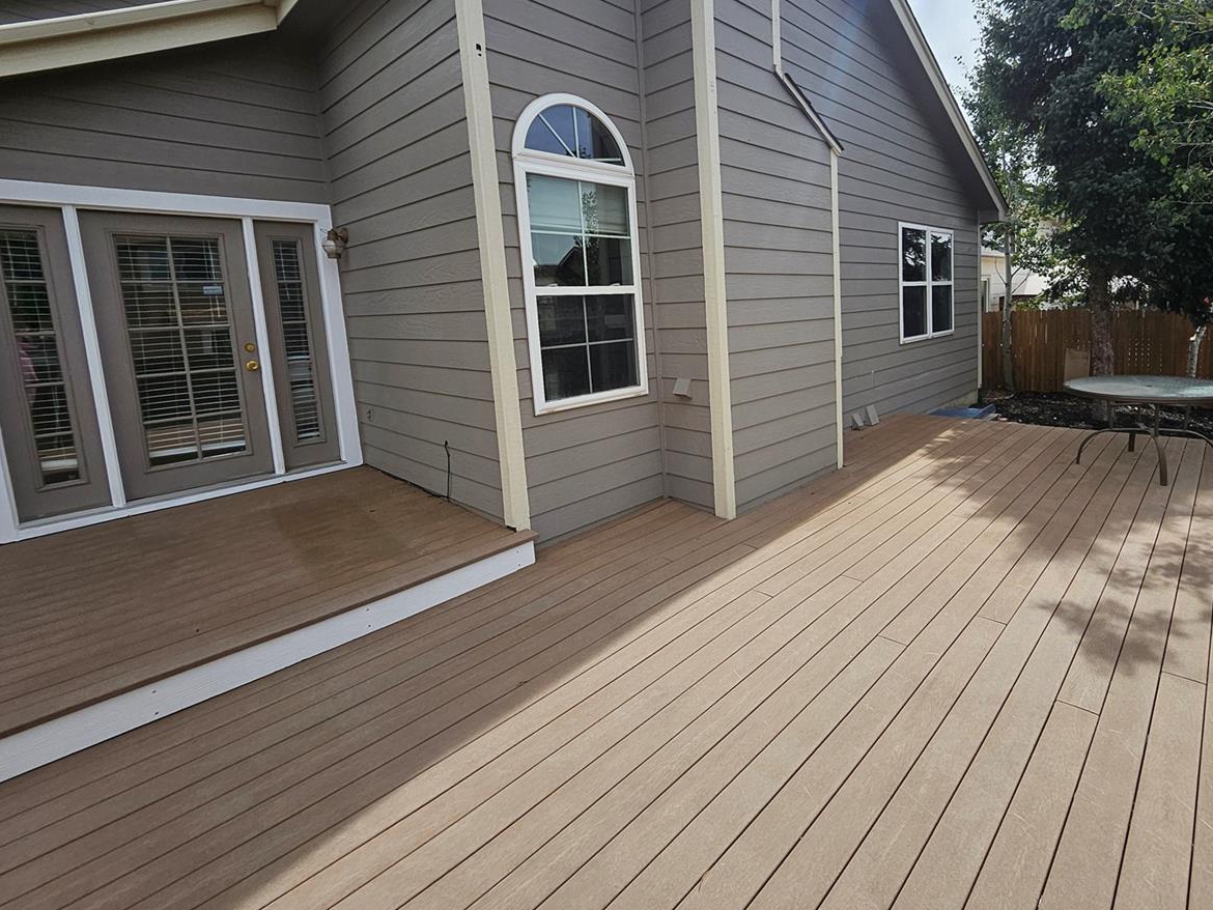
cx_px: 731
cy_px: 394
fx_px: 561
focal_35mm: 16
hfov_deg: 93.2
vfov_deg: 77.7
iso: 32
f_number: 2.2
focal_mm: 1.7
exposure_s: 1/1391
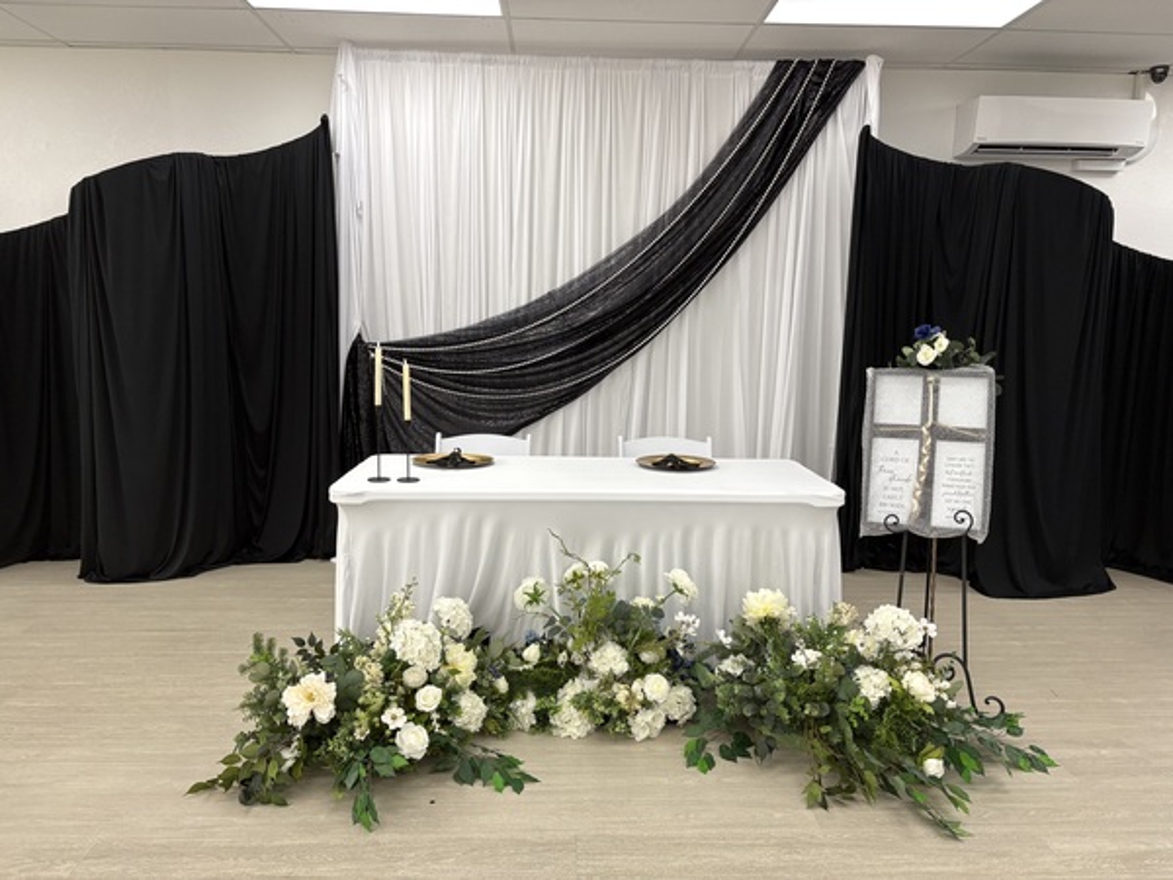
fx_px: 881
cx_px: 586
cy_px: 440
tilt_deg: -8.9
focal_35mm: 26
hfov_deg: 67.3
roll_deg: -0.4
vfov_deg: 53.1
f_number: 1.6
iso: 125
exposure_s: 1/60
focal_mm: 5.96
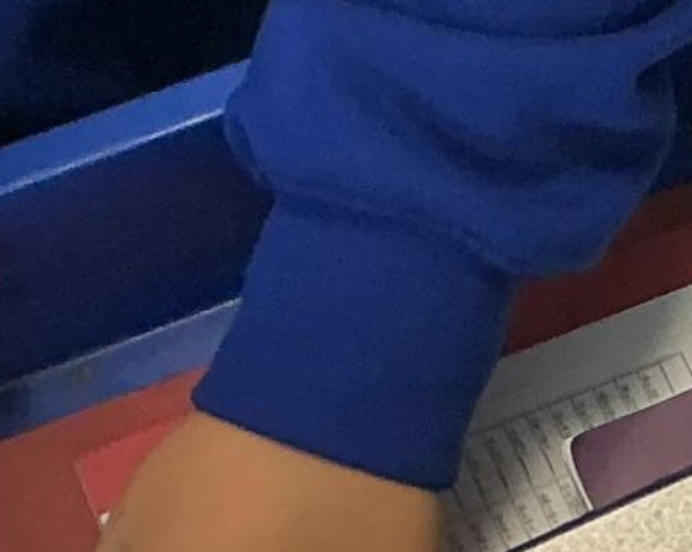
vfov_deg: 8.3
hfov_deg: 9.4
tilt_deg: -63.7
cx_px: 1647
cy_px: 289
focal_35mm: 185
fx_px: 3786
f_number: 1.8
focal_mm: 3
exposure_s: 1/60
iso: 50
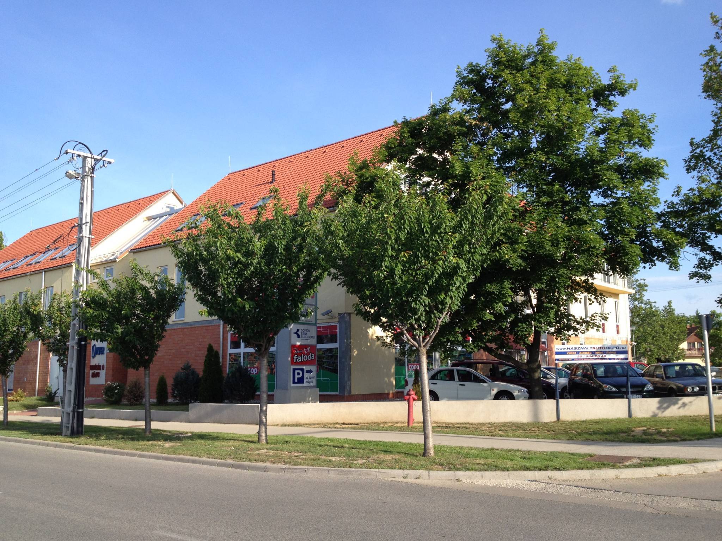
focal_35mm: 35
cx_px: 361
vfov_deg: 40.7
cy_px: 270
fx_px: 730
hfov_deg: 52.6
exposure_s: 1/778
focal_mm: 4.28
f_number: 2.4
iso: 64
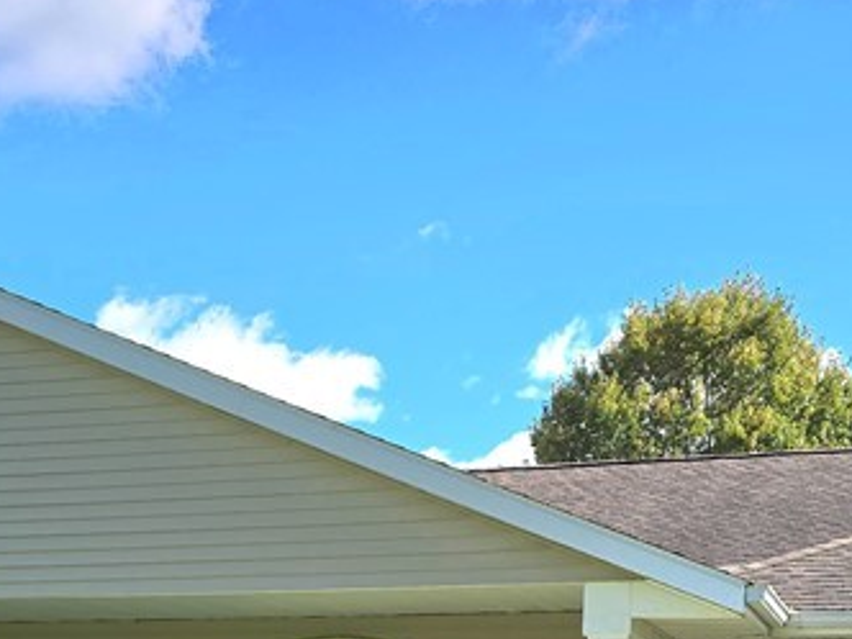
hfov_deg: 27.4
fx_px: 1748
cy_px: 831
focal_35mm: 71
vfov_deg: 19.2
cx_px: 377
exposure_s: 1/625
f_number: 1.7
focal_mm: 6.3
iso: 12
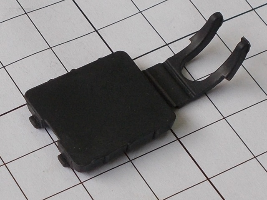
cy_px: 100
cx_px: 134
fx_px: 301
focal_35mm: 39
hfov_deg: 47.9
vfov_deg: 36.8
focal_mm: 6.9
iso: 80
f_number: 3.9
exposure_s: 1/100
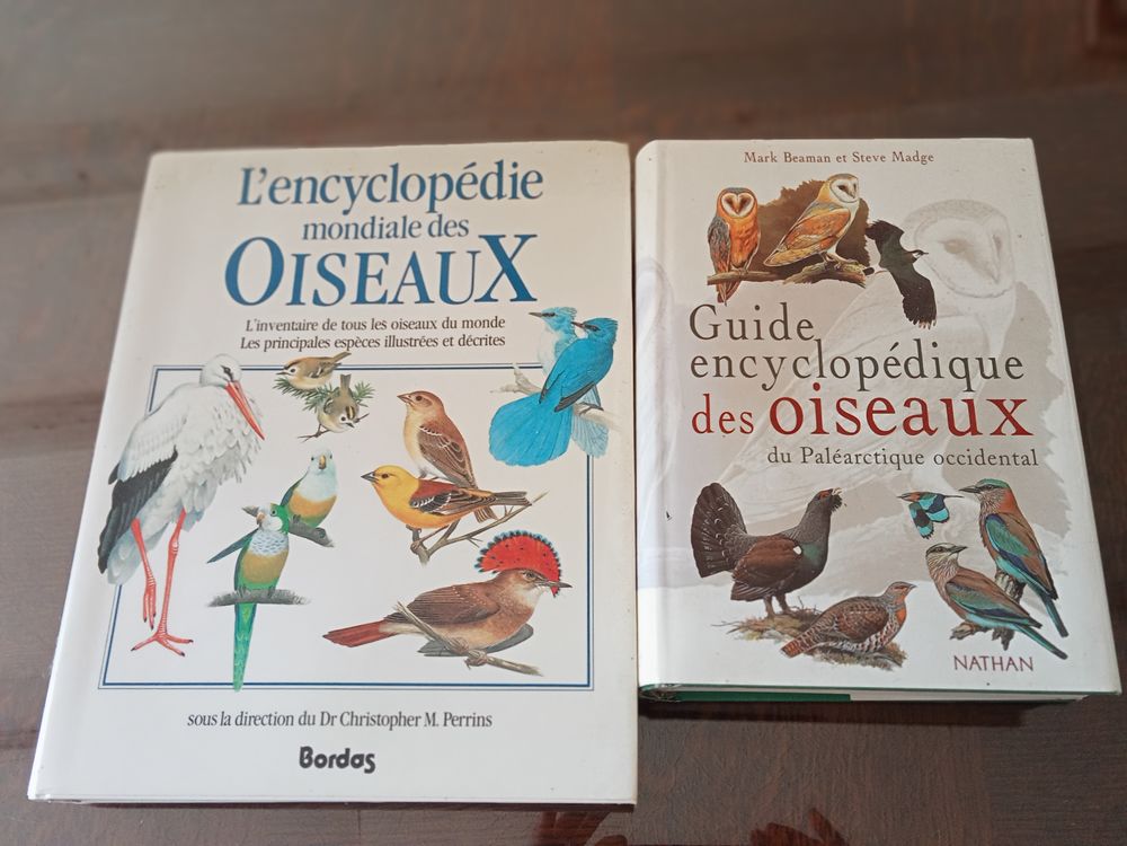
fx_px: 912
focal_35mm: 28
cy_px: 423
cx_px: 564
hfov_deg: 63.4
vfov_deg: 49.7
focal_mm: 3.46
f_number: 2.2
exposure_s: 1/33.3
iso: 226
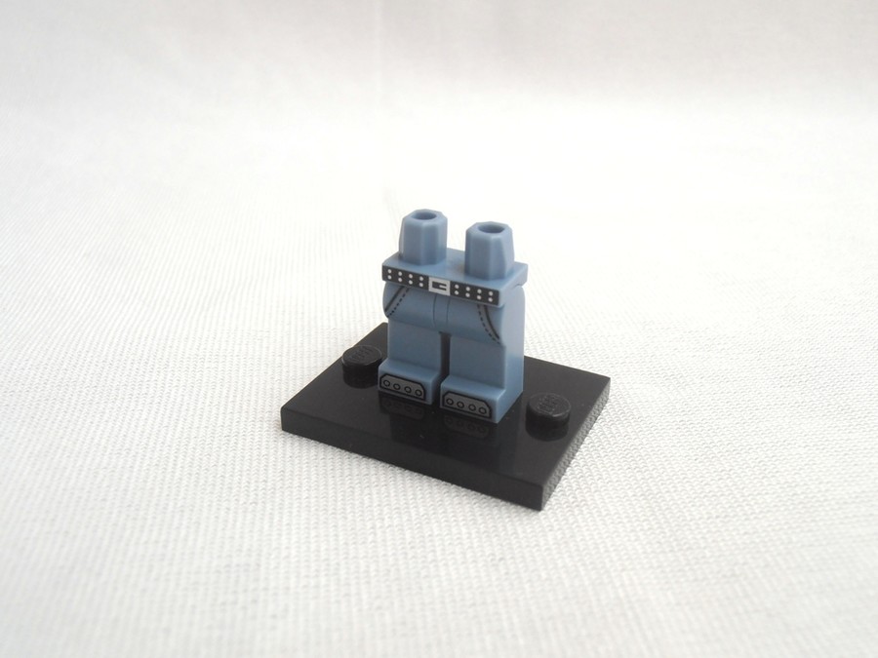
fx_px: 938
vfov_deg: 38.7
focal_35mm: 37
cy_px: 329
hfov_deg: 50.1
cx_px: 439
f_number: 3.9
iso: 80
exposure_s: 1/125
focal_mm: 6.61
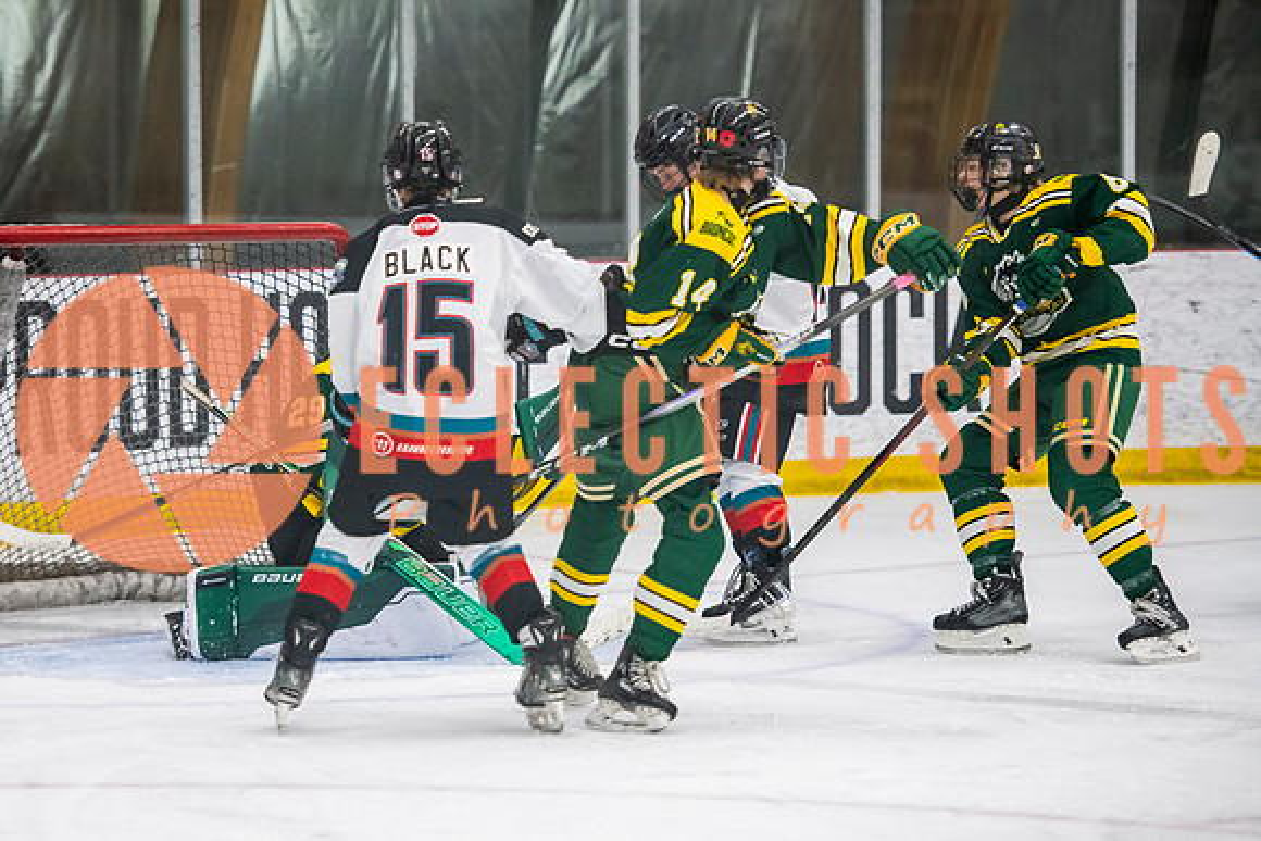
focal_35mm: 177
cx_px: 433
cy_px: 420
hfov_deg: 11.6
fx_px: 6214
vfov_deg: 7.7
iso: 2500
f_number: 3.2
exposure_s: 1/640
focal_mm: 135
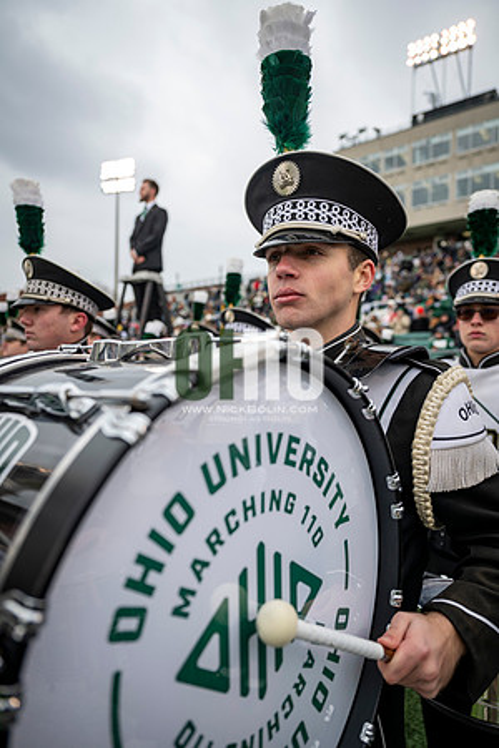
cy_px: 374
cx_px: 250
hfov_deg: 53.1
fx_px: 499
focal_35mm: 24
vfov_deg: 73.7
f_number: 2.8
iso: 160
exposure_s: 1/500
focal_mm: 24
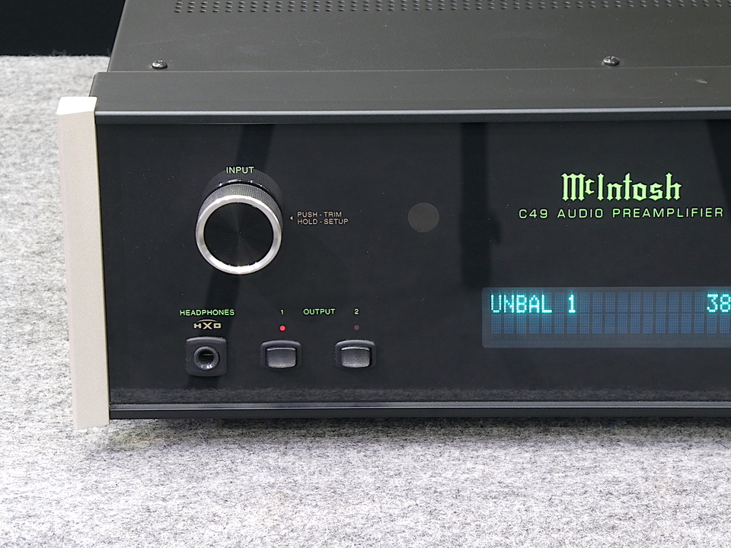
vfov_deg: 9.8
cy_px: 274
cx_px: 366
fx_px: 3189
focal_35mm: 151
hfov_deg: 13.1
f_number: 5.4
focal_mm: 27.1
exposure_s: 1
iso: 100
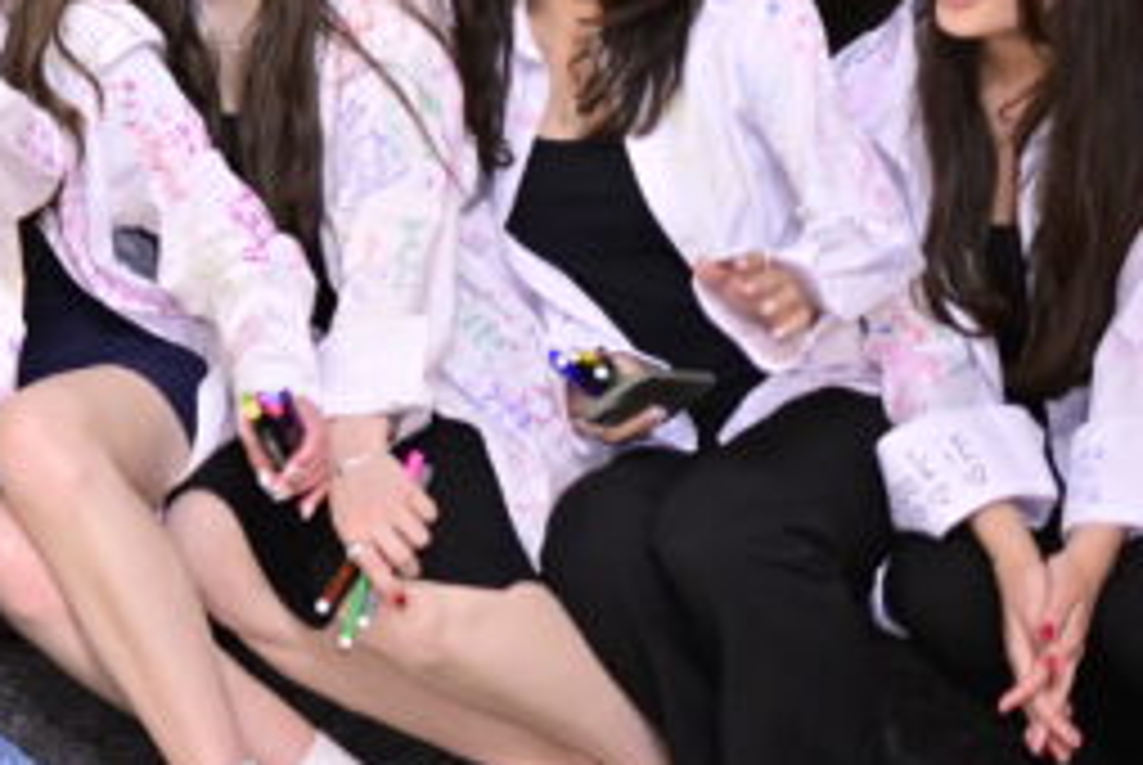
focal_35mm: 141
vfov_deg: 9.6
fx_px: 4482
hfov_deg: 13.1
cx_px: -909
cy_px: -92
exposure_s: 1/250
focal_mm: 35
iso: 1600
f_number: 1.8
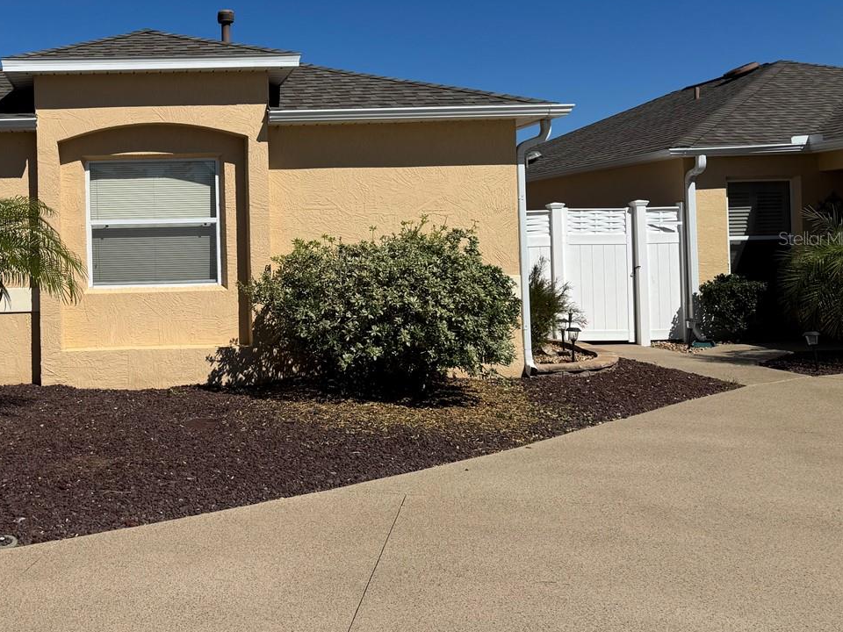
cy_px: 238
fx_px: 974
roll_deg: +1.2
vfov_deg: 35.8
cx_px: 159
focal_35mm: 40
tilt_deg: +0.8
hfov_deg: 44.3
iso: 80
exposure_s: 1/10417
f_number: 1.78
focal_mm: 6.76
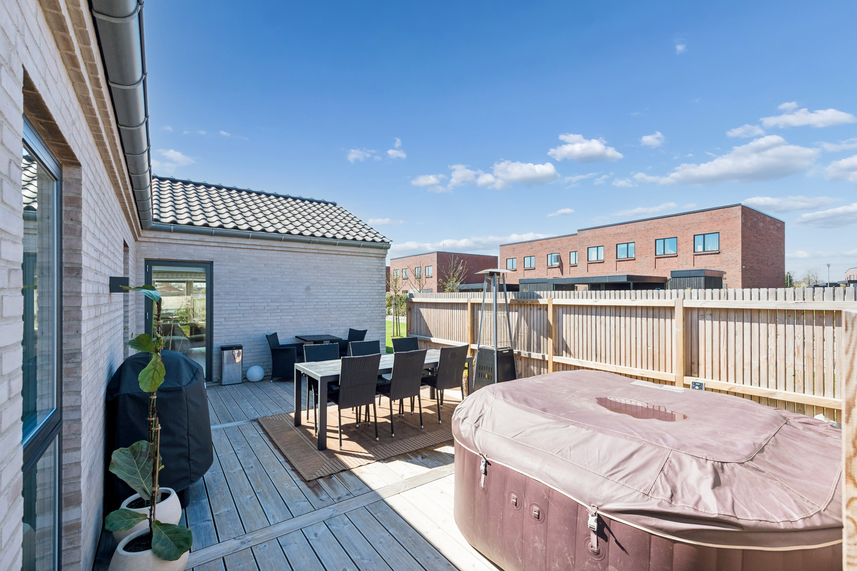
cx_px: 428
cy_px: 286
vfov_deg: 73.7
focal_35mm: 16
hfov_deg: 96.7
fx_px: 381
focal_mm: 16
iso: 200
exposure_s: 1/200
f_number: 10
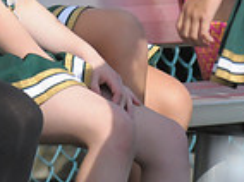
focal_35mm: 1412
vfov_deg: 1.0
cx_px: -15
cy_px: -147
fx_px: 9936
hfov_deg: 1.4
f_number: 4
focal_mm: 240
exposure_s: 1/8000
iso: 1600
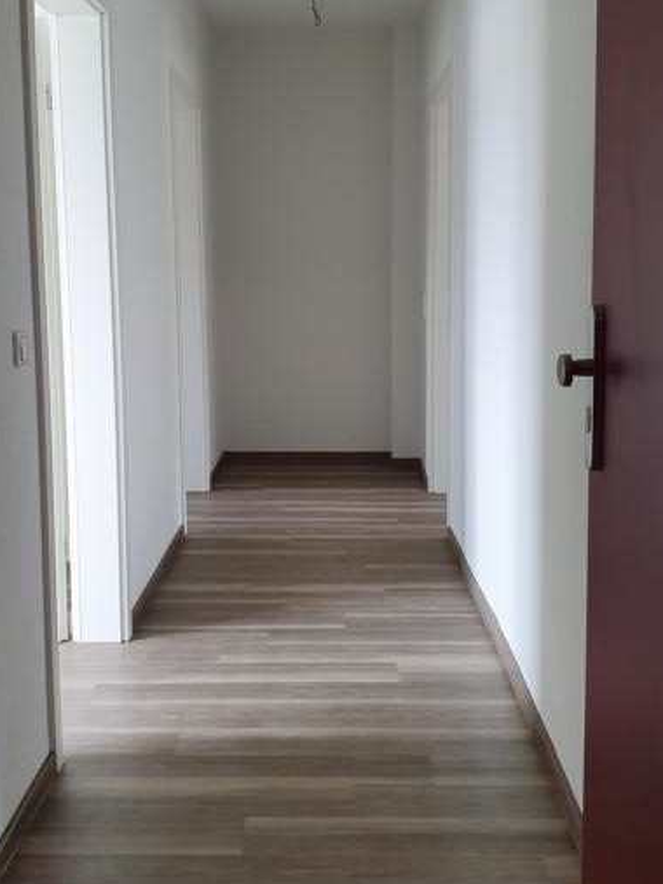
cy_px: 375
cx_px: 265
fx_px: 1047
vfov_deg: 45.6
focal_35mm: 41
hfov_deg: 35.0
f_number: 2.4
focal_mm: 4.32
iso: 250
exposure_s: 1/100
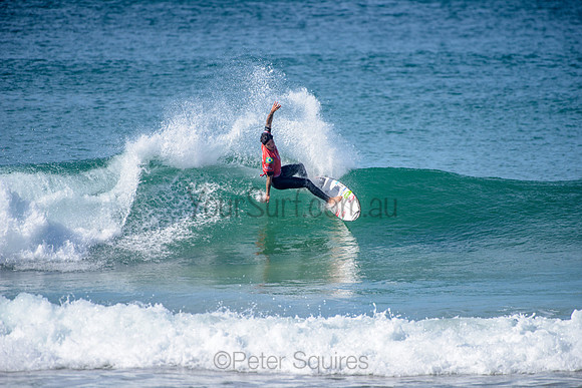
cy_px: 194
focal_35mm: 500
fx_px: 8085
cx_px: 291
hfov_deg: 4.1
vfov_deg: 2.8
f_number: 5.6
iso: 160
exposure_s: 1/2000
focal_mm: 500
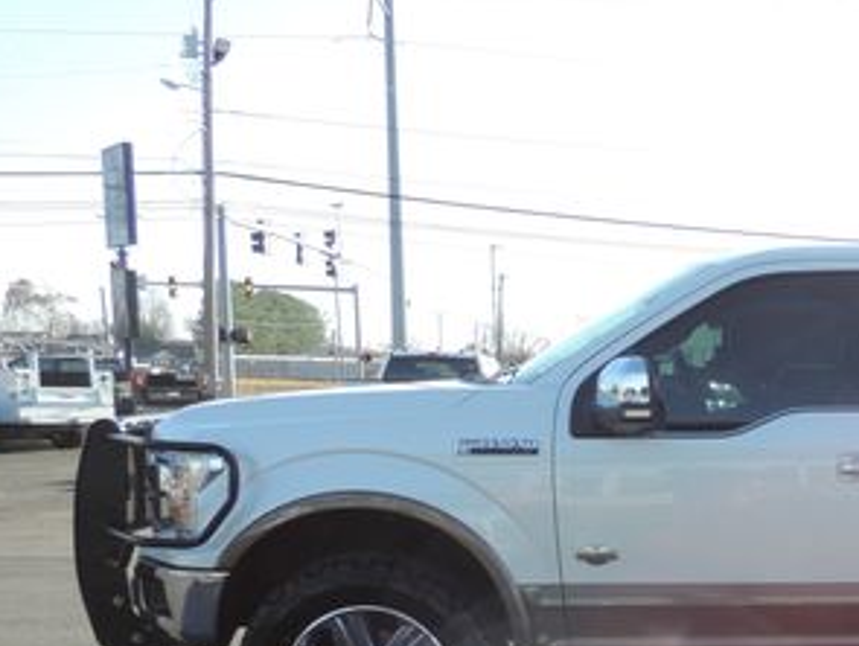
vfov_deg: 27.0
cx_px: 906
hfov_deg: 33.0
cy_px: 594
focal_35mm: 52
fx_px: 1292
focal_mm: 4.3
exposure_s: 1/400
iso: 80
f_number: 3
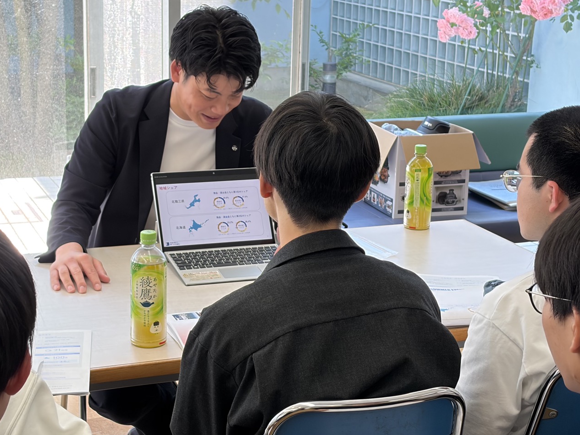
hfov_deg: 26.3
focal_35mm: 74
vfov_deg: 19.9
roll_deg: -1.3
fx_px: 1240
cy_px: 207
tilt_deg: -13.8
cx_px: 254
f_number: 1.6
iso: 25
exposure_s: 1/100
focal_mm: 5.96
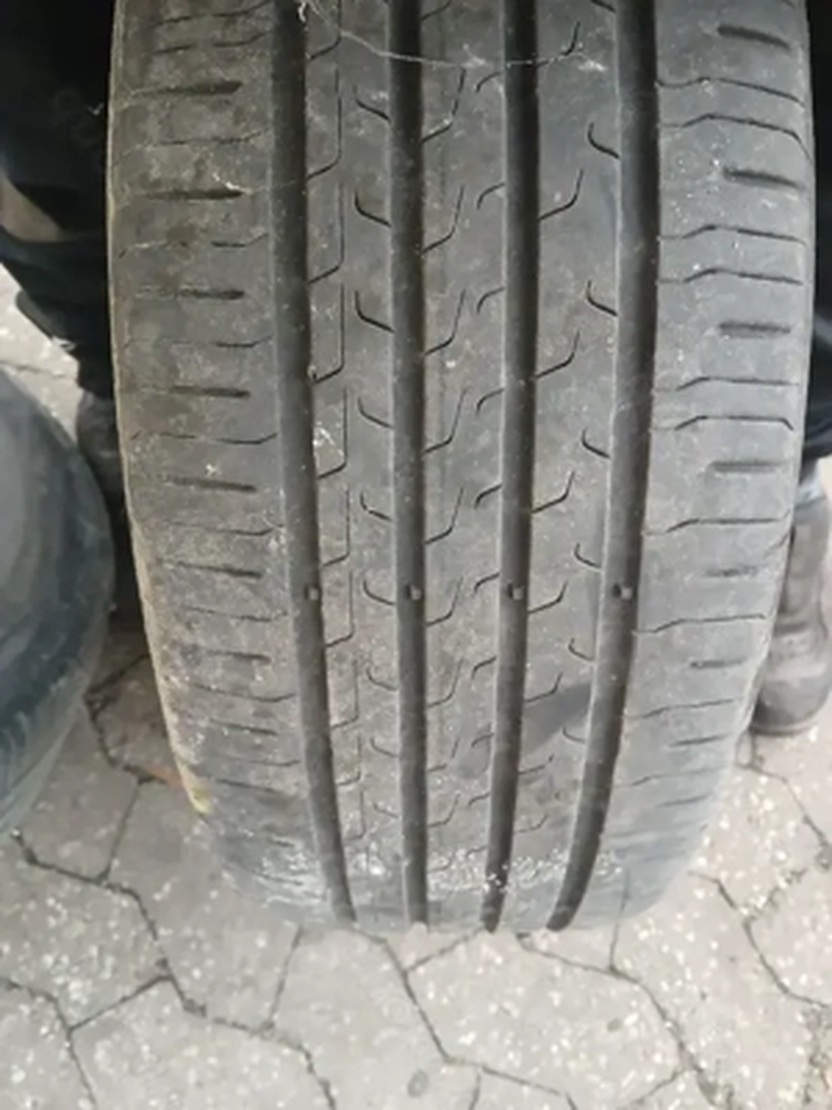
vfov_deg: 67.3
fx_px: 833
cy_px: 555
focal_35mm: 26
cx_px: 416
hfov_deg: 53.1
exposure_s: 1/50.3
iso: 250
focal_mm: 3.98
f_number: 1.8
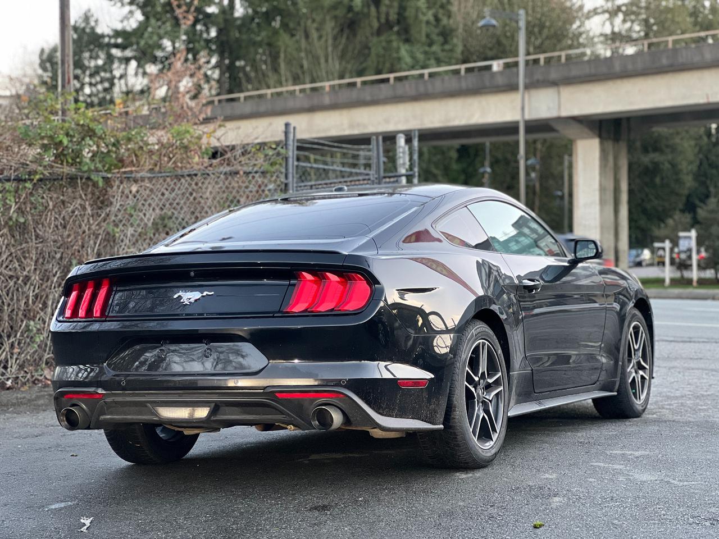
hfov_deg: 25.3
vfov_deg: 19.1
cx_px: 360
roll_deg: +0.5
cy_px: 270
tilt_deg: +2.3
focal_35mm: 77
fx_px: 1599
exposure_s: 1/66
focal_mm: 9
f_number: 2.8
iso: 250
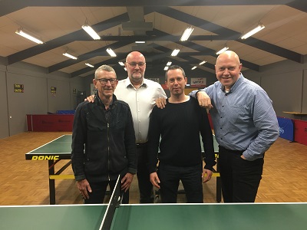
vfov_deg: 48.2
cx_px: 154
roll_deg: +0.4
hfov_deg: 61.7
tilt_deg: -4.1
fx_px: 257
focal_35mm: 29
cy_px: 115
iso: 125
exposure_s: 1/33
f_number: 2.2
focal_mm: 4.15
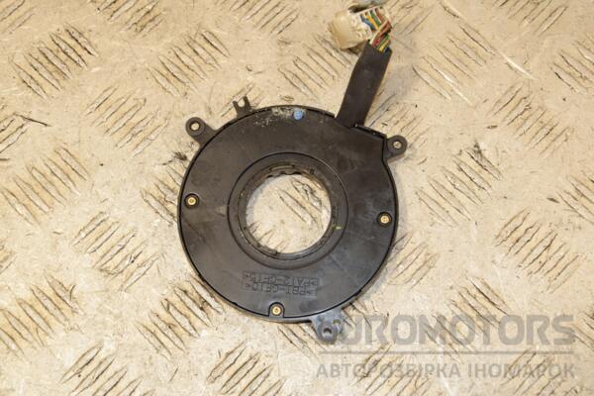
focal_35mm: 68
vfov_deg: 20.2
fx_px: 1114
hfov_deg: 29.9
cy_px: 198
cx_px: 297
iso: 800
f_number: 9
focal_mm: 45
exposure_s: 1/200
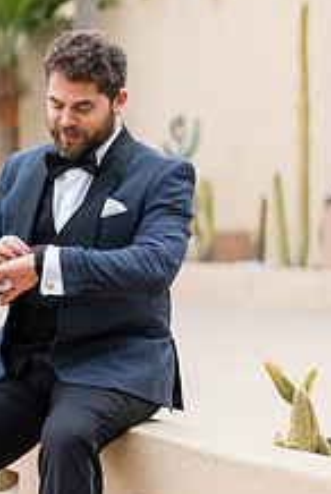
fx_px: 1416
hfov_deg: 13.3
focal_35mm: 103
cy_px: 310
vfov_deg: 19.8
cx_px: 68
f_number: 1.2
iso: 200
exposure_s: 1/6400
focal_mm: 50
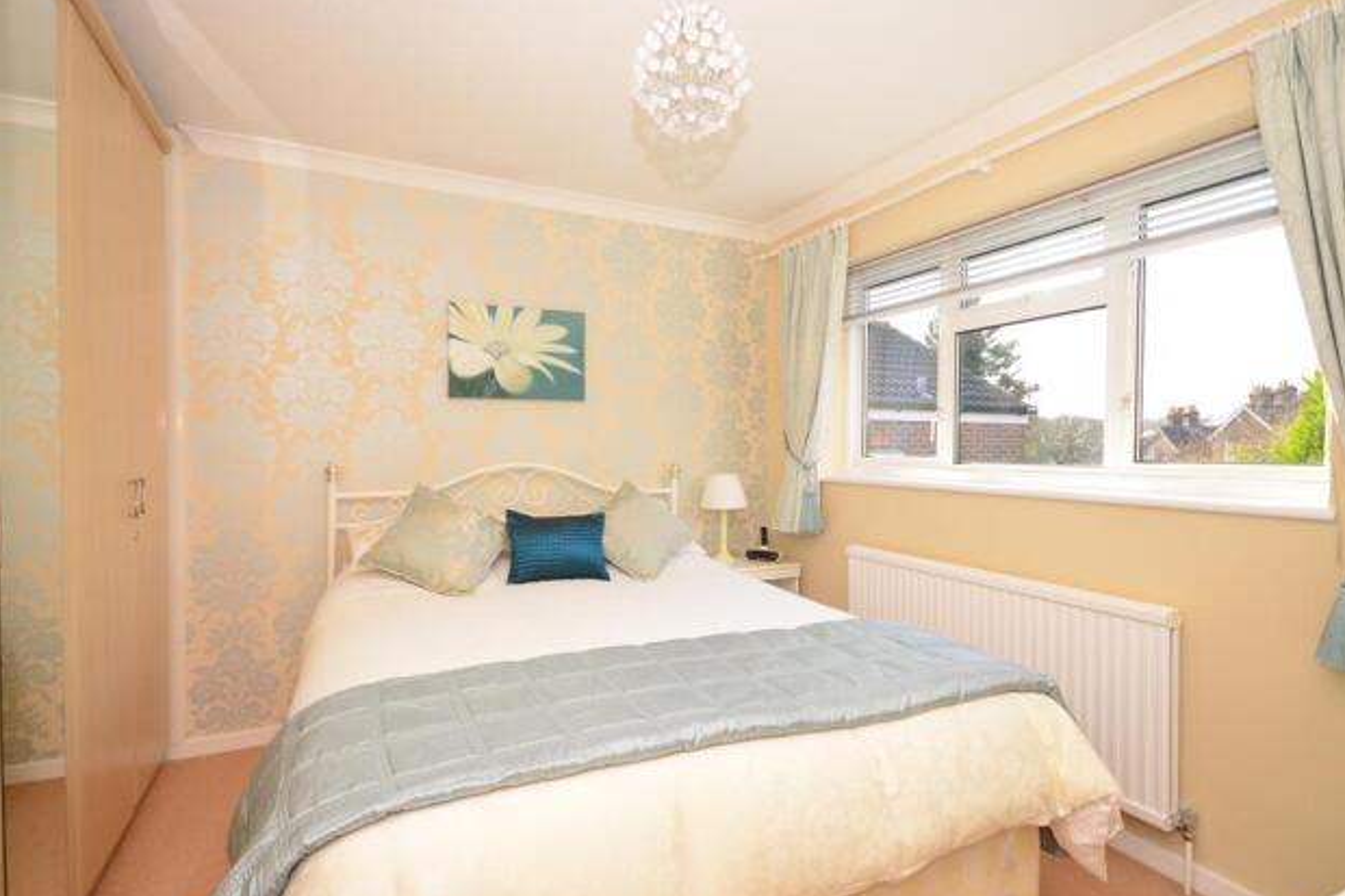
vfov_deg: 64.5
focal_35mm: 19
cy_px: 449
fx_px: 710
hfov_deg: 86.9
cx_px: 675
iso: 640
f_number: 7.1
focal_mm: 12
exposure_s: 1/200
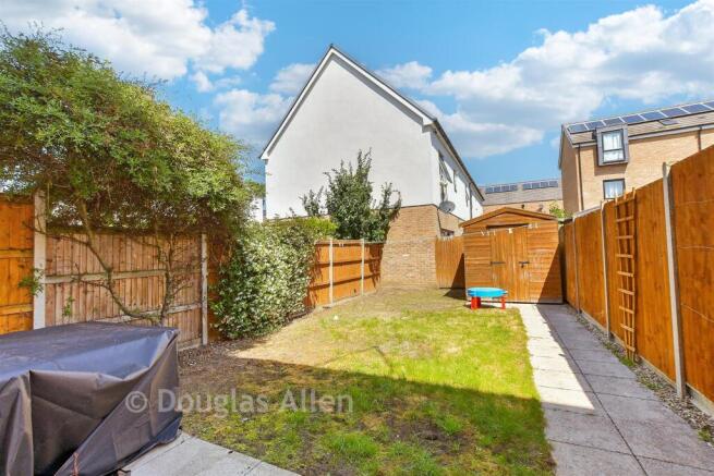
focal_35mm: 15
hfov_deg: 100.4
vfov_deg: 77.4
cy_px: 238
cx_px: 357
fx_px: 298
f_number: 8
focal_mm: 10
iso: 125
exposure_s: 1/200
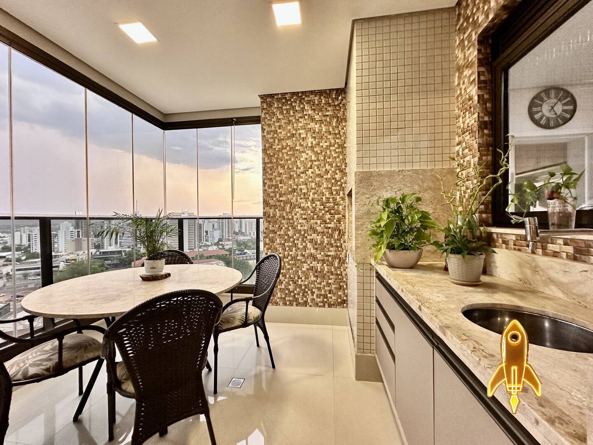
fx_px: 240
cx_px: 296
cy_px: 222
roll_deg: +0.2
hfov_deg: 102.1
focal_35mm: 14
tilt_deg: -0.3
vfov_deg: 85.7
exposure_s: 1/120
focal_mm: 2.22
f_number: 2.2
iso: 250
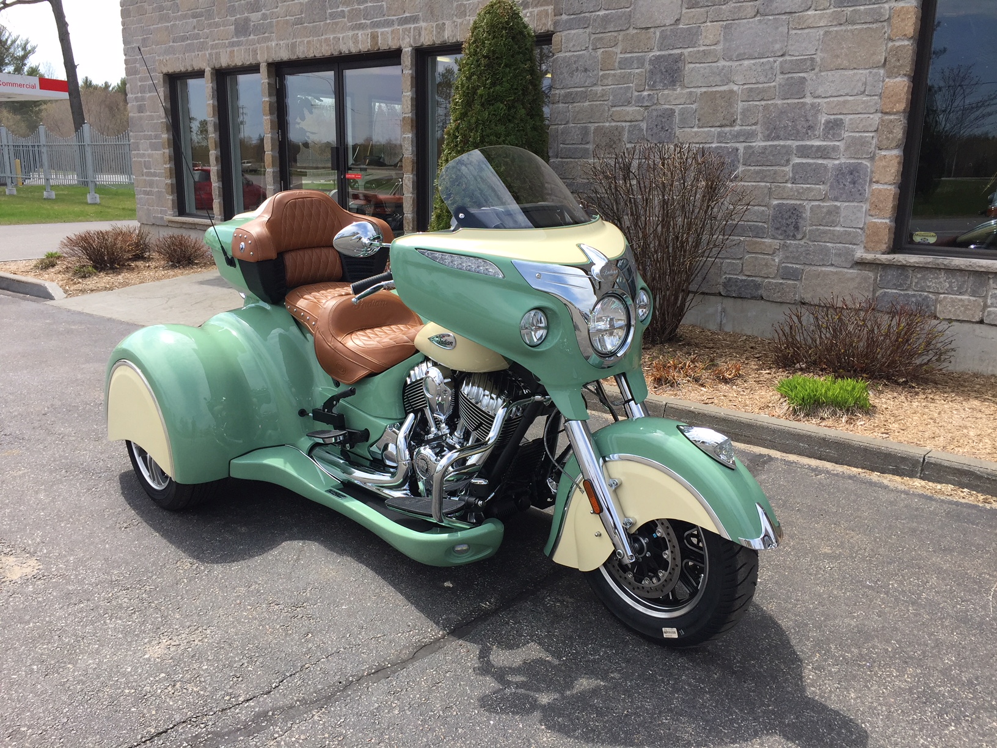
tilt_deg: -13.1
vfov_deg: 48.2
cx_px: 498
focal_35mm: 29
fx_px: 835
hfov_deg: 61.7
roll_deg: -1.2
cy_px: 374
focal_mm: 4.15
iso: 32
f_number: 2.2
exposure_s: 1/1199
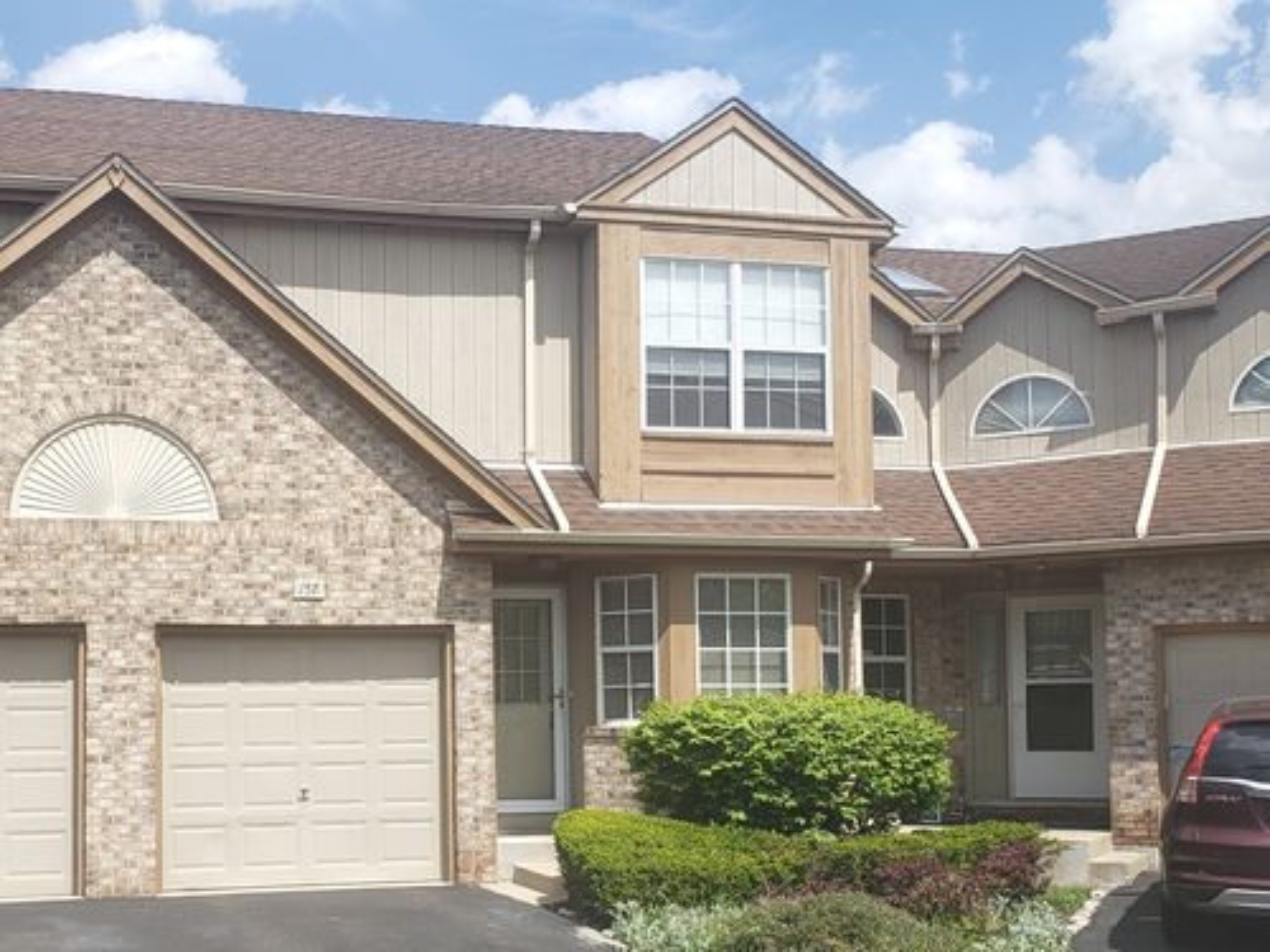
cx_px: 635
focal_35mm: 26
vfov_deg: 53.1
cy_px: 476
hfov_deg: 67.3
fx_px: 954
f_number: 2.4
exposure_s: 1/1488
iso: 50
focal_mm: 4.3
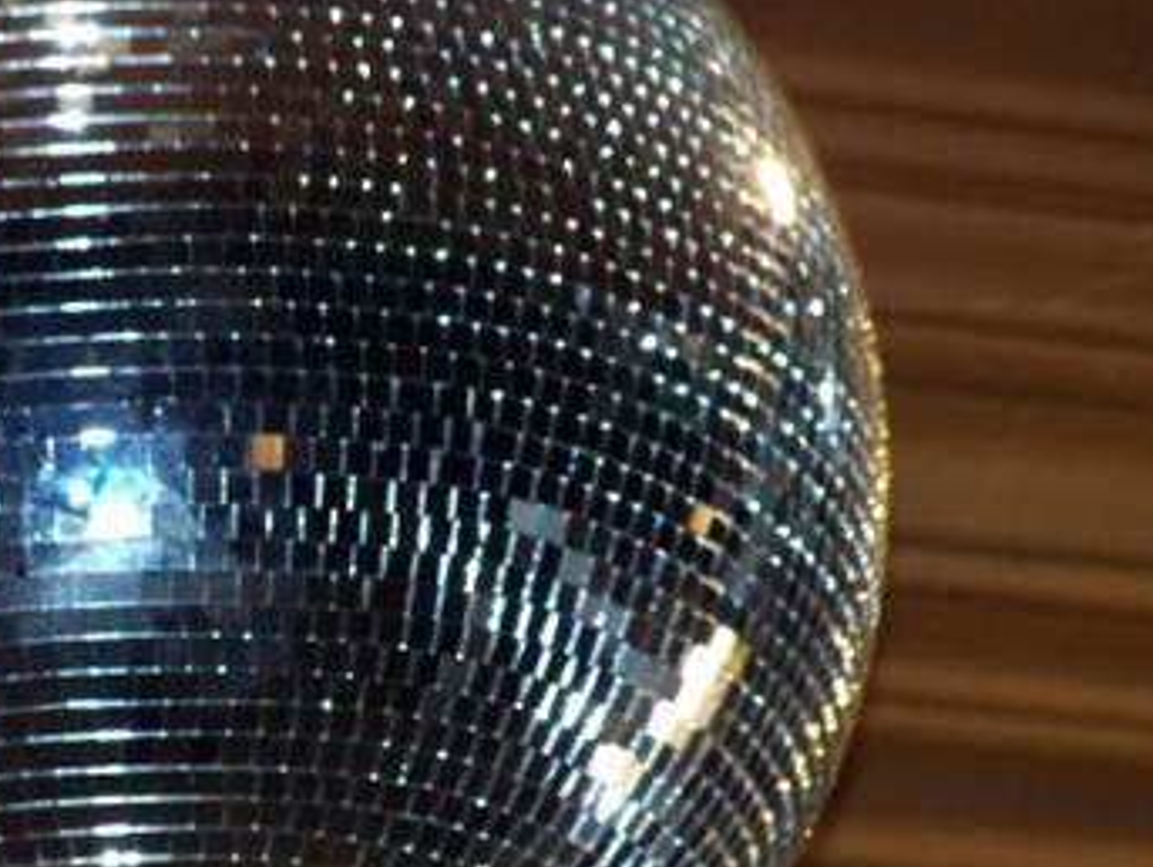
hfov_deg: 4.4
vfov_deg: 3.3
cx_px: 262
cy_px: 563
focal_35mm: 451
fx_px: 15038
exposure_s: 1/100
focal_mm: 42.8
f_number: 3.3
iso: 160
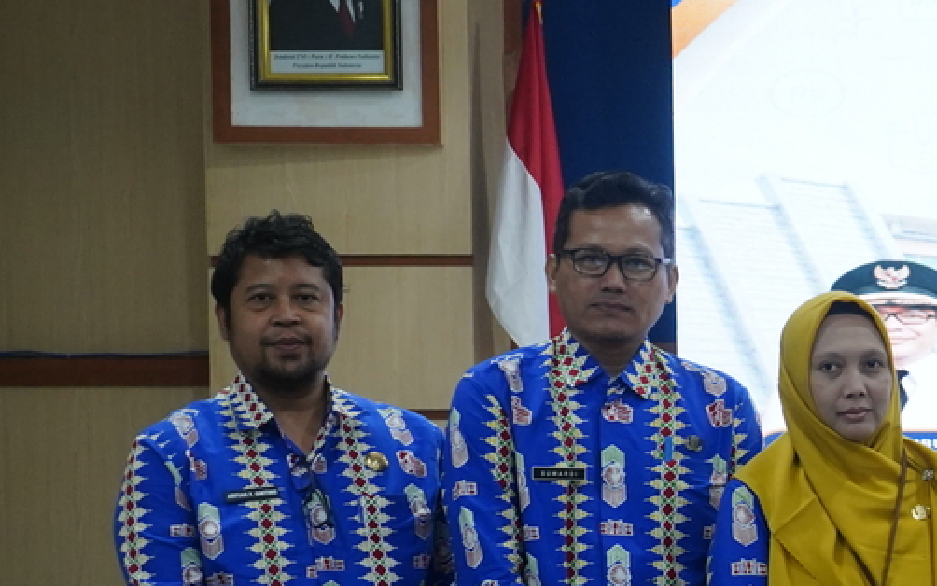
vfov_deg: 9.9
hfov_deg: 14.9
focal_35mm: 131
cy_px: 590
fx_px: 3346
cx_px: 1378
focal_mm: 43
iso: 2000
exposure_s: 1/125
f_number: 5
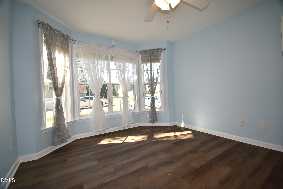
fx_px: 118
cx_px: 142
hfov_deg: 100.3
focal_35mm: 15
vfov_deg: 77.4
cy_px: 94
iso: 640
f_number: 5.6
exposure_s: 1/125
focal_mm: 10
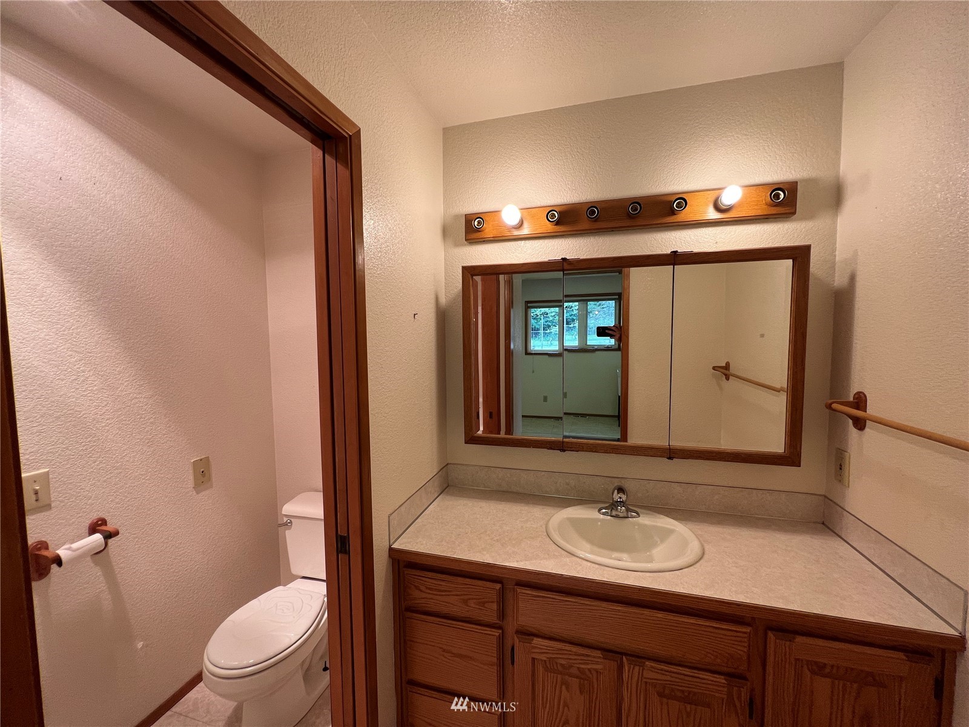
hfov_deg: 106.2
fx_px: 364
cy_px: 364
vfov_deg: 89.9
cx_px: 484
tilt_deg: -5.0
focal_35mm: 13
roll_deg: +0.3
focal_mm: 1.57
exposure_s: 1/120
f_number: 1.8
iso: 100
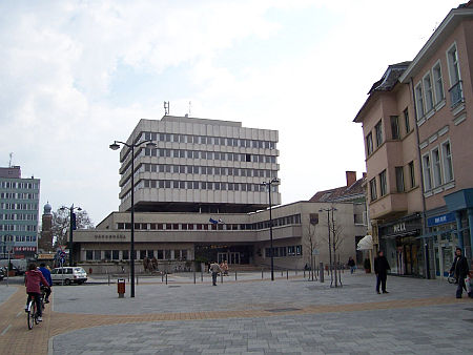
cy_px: 178
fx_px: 465
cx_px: 236
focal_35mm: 34
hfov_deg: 53.9
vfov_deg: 41.8
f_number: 5.6
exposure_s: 1/500
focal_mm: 5.6
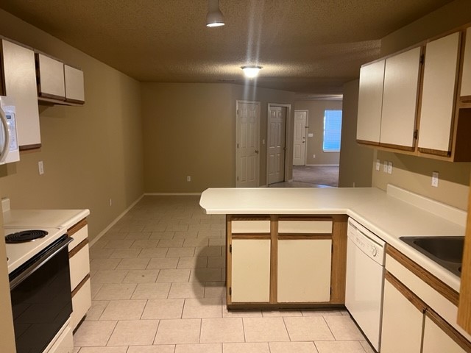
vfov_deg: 53.1
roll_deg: +0.8
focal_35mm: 26
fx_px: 354
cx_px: 236
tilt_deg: -8.2
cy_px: 176
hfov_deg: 67.3
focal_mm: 5.7
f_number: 1.5
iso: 200
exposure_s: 1/60
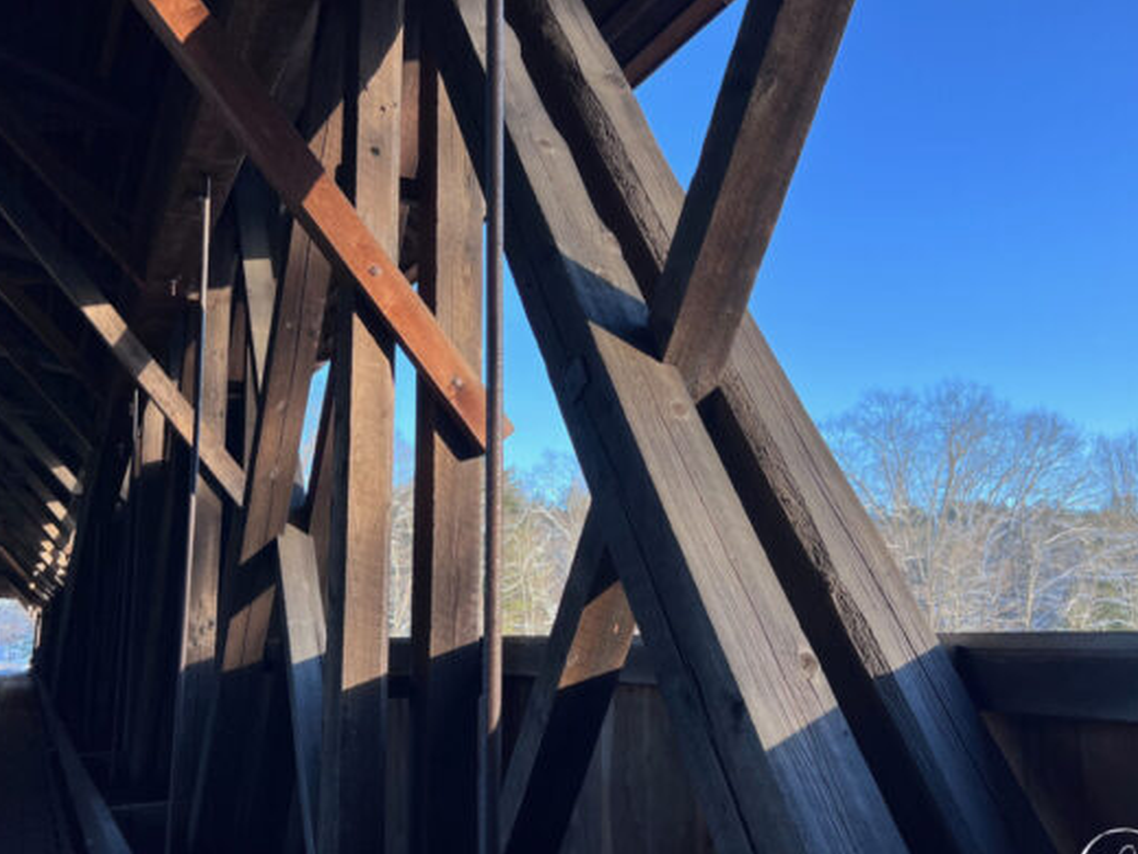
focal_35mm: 32
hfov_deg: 56.8
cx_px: 567
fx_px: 1052
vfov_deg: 44.2
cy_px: 436
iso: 50
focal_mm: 5.7
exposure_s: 1/567
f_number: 1.5
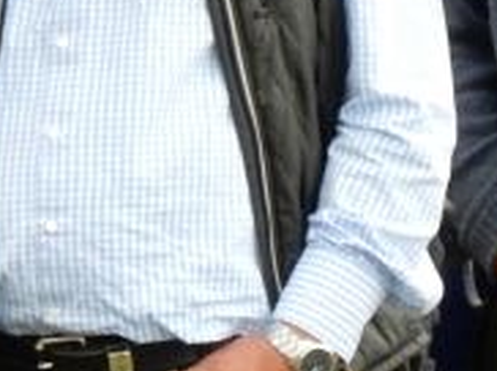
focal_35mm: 612
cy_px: -8
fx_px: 8775
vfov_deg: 2.4
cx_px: -117
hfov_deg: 3.2
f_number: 6
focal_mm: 24.7
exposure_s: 1/200
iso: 400
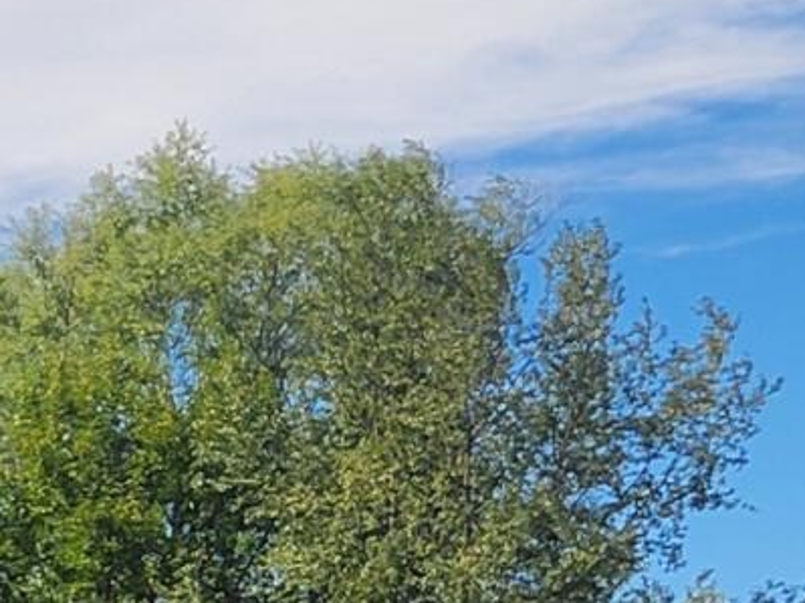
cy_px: 1238
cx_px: -1626
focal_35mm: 173
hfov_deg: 9.1
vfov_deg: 8.1
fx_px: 4022
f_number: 1.8
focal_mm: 5.4
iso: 20
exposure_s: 1/1151
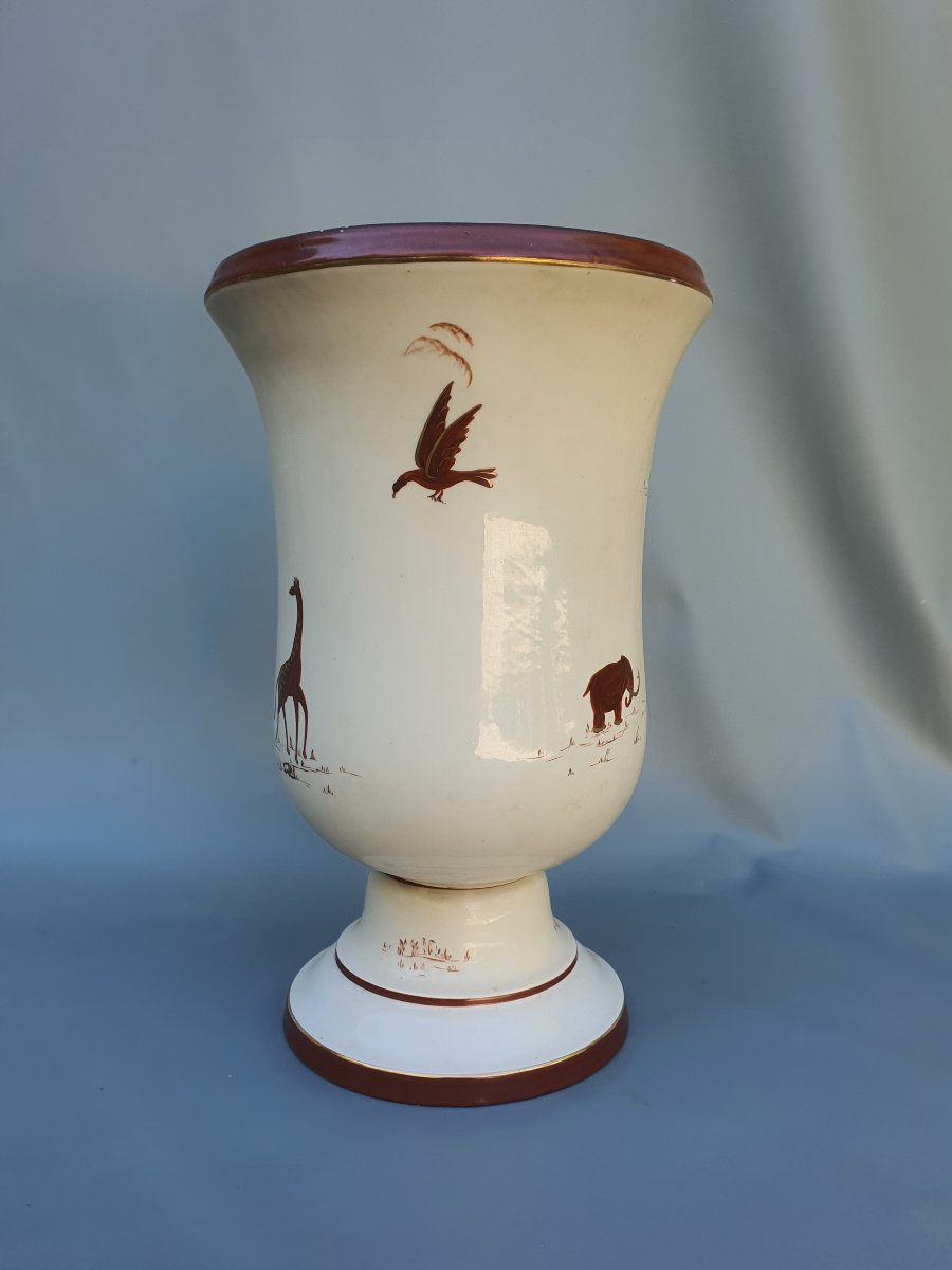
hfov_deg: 53.1
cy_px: 635
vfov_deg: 67.3
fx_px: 953
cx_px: 476
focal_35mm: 26
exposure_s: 1/133
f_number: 2.4
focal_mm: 4.3
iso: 50
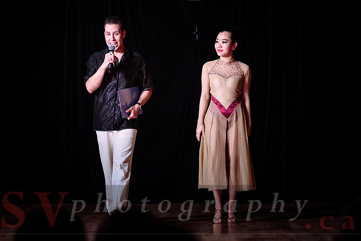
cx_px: 252
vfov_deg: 10.6
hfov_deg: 15.8
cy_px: 72
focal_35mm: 129
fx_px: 1298
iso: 400
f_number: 3.2
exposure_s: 1/160
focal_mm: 92
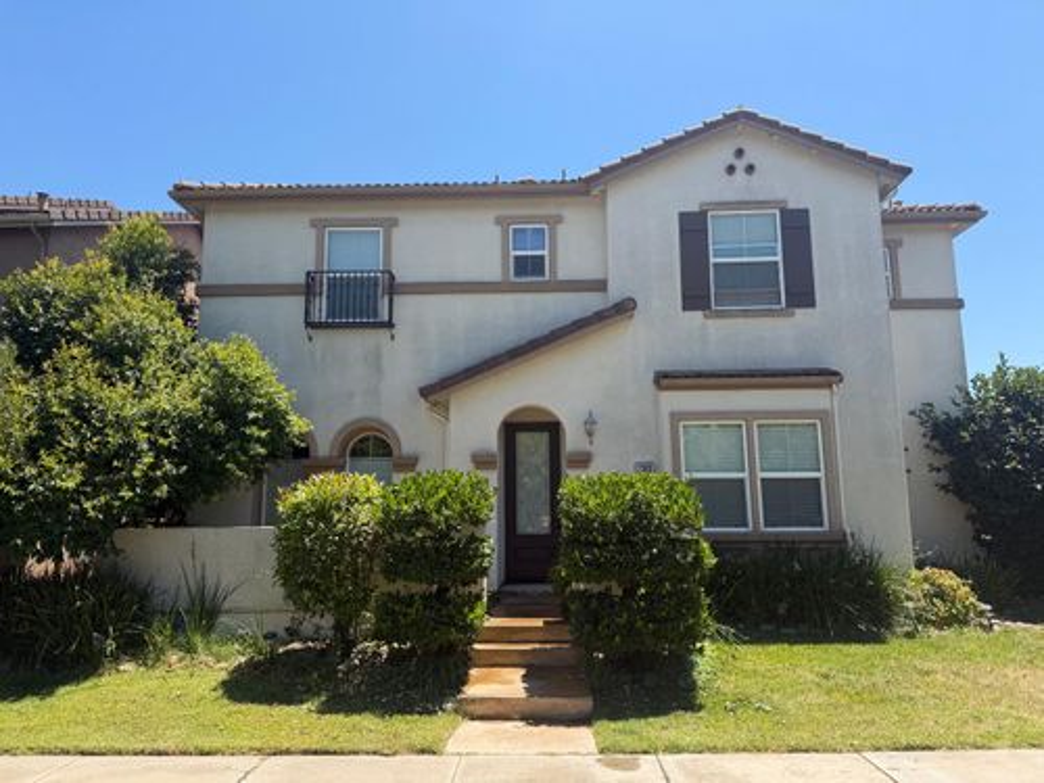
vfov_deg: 56.8
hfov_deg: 71.6
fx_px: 724
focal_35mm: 24
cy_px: 392
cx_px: 522
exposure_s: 1/2445
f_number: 1.78
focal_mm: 6.76
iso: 80
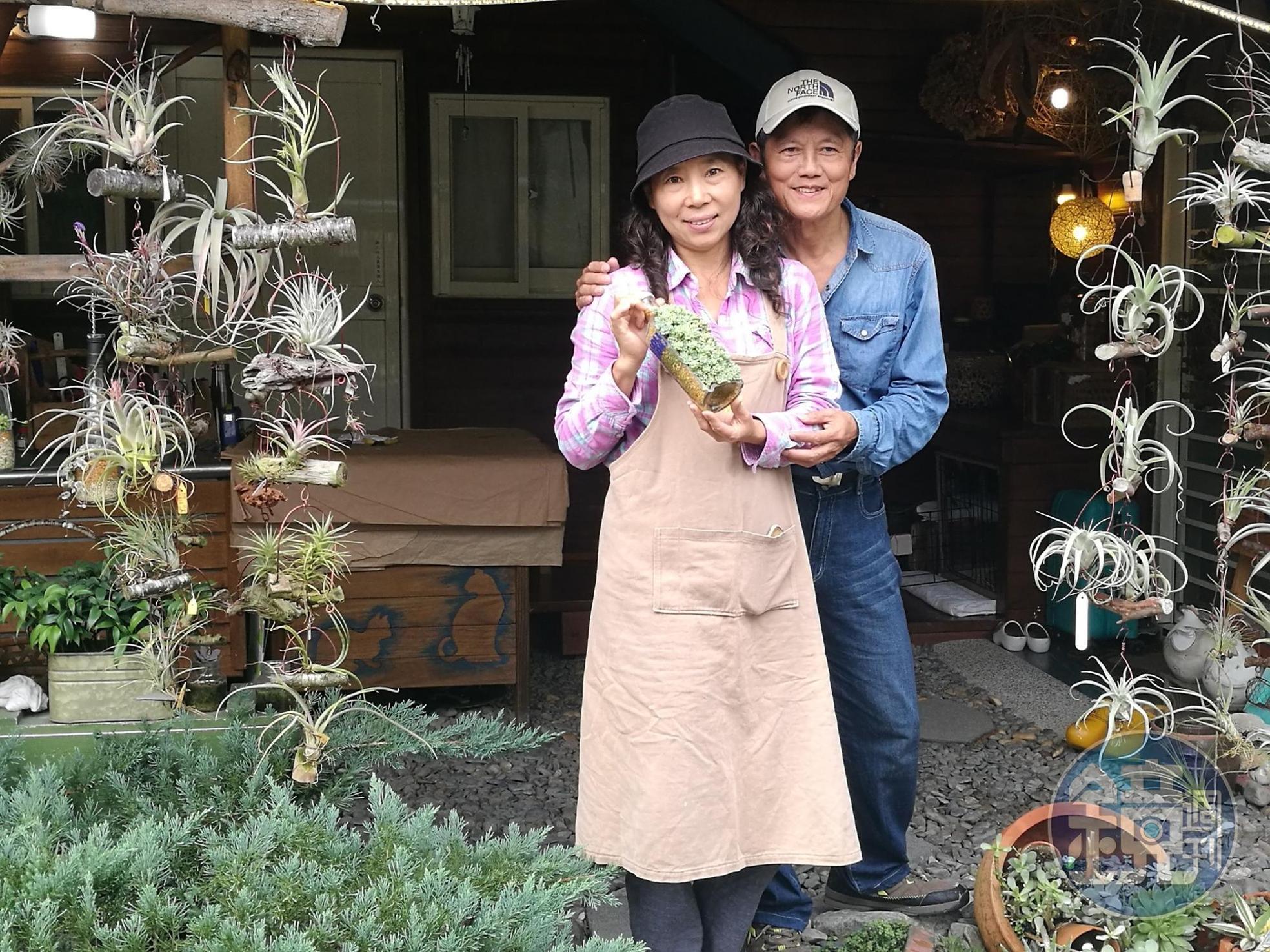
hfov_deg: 41.2
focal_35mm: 46
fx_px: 1688
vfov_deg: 31.5
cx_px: 635
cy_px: 476
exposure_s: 1/100
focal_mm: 4.5
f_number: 2.2
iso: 50
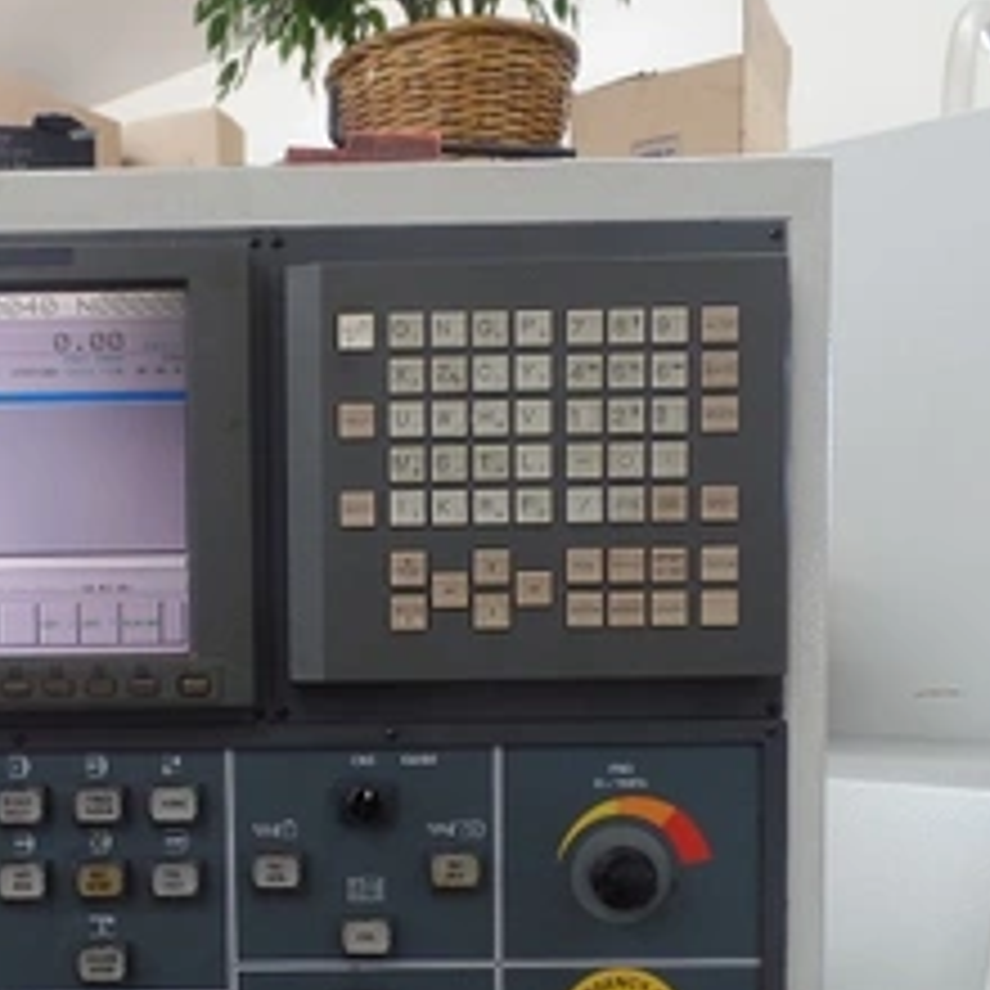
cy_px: 652
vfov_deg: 44.3
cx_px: 198
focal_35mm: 37
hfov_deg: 42.9
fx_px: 1197
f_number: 2.8
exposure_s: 1/30
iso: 240
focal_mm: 4.1
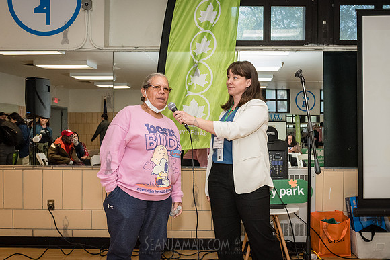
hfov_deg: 51.6
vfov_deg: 35.9
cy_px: 144
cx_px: 227
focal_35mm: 37
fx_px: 401
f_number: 4.5
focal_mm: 29
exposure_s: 1/250
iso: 4000
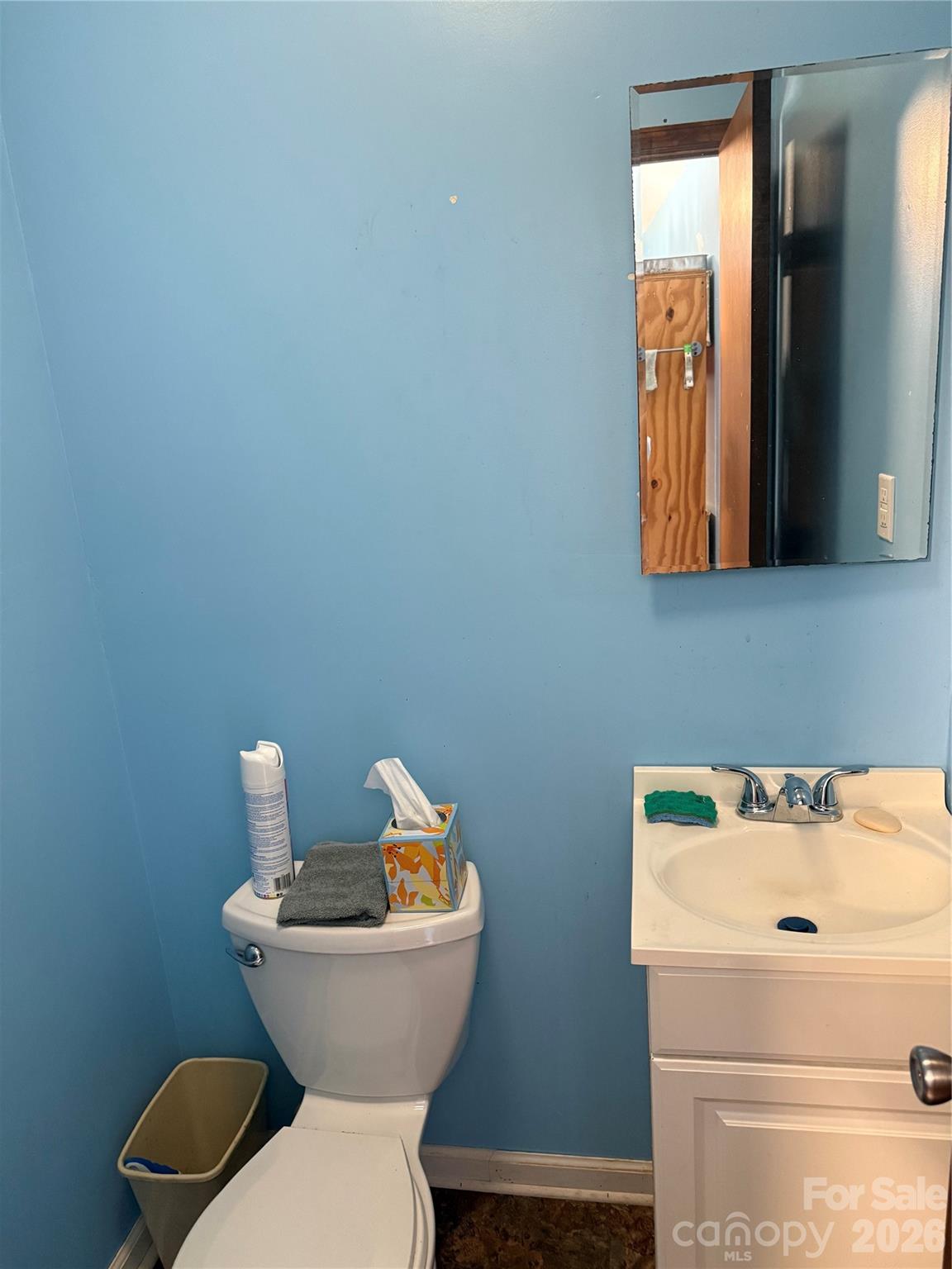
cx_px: 476
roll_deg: +4.4
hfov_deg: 56.8
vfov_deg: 71.6
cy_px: 634
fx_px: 880
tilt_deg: -14.9
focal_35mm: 24
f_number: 1.78
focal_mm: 6.76
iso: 640
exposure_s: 1/60
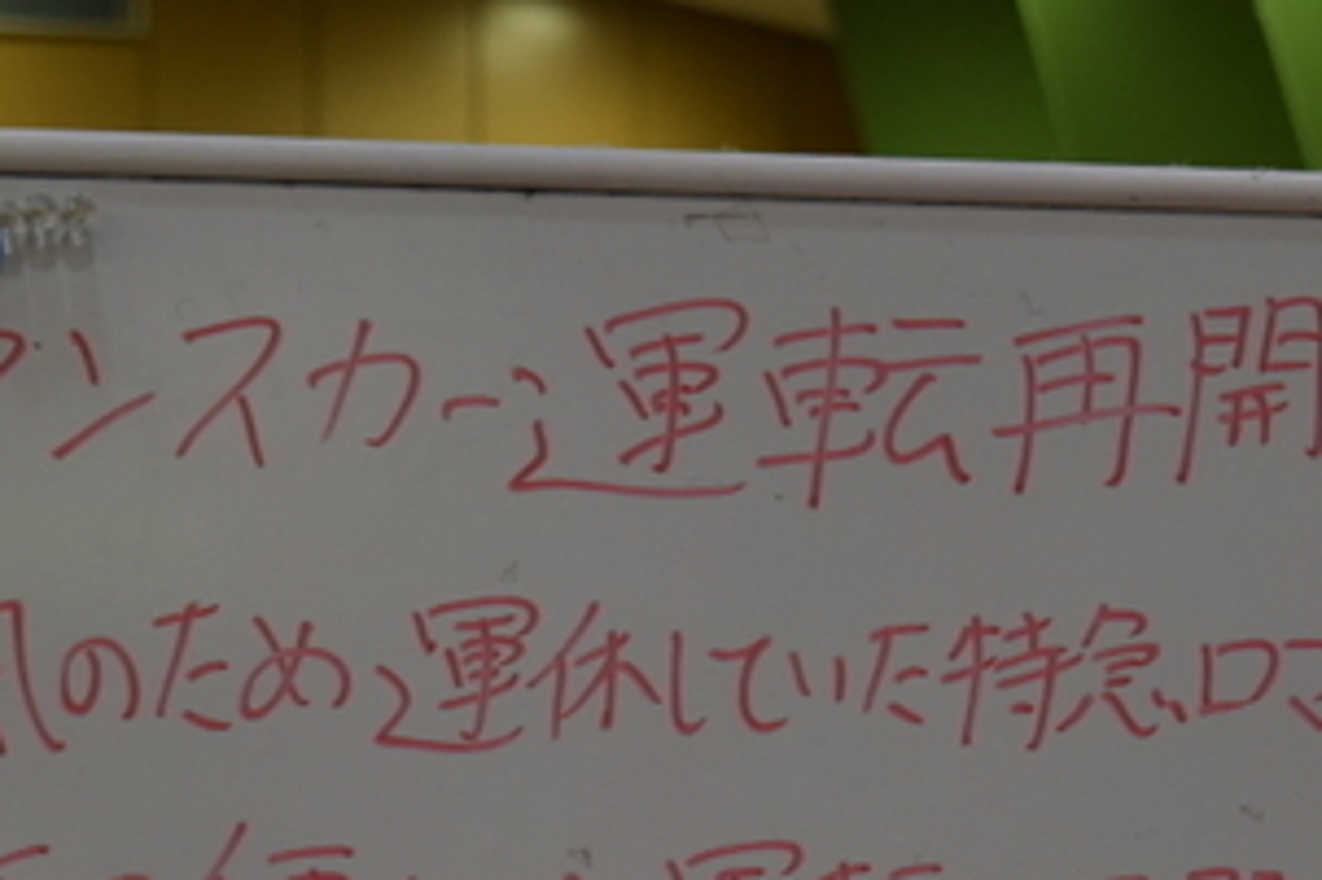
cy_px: 1151
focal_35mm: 183
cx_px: 735
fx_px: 6716
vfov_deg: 7.4
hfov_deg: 11.2
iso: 100
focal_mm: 46
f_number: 5.6
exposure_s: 1/20
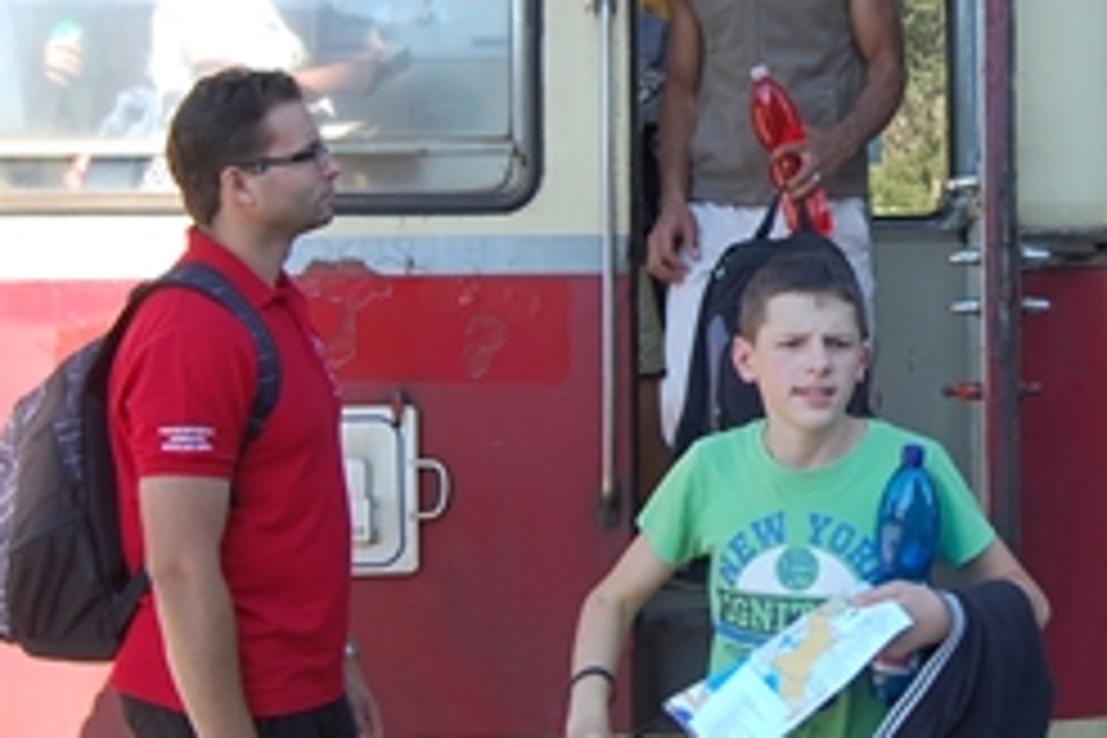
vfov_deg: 19.4
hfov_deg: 28.3
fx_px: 2153
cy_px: 261
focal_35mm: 70
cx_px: 868
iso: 200
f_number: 6.3
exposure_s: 1/160
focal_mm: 23
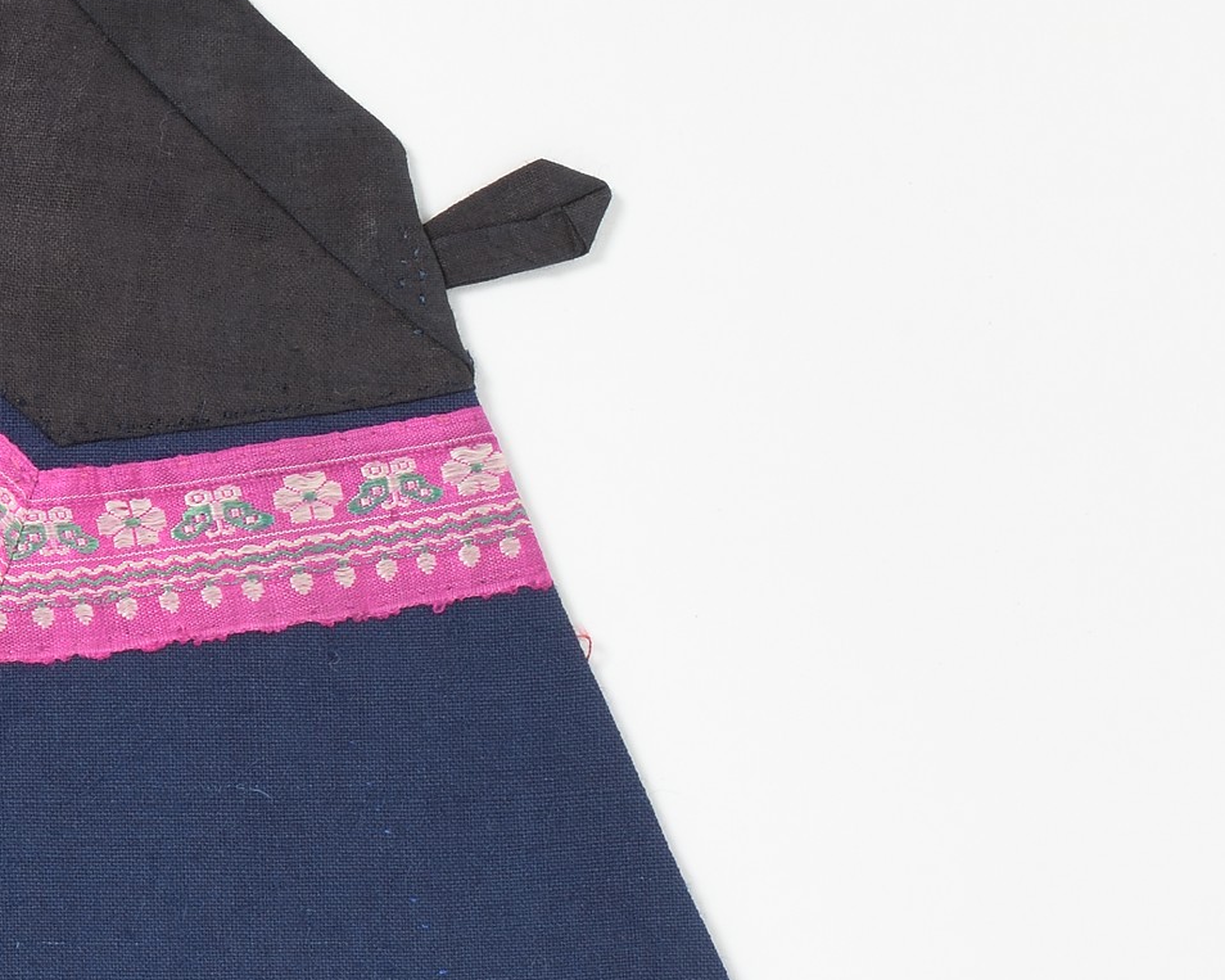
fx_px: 5619
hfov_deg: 11.3
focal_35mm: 155
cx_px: -1221
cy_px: 448
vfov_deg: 10.0
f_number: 14
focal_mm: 35
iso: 100
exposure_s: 1/60
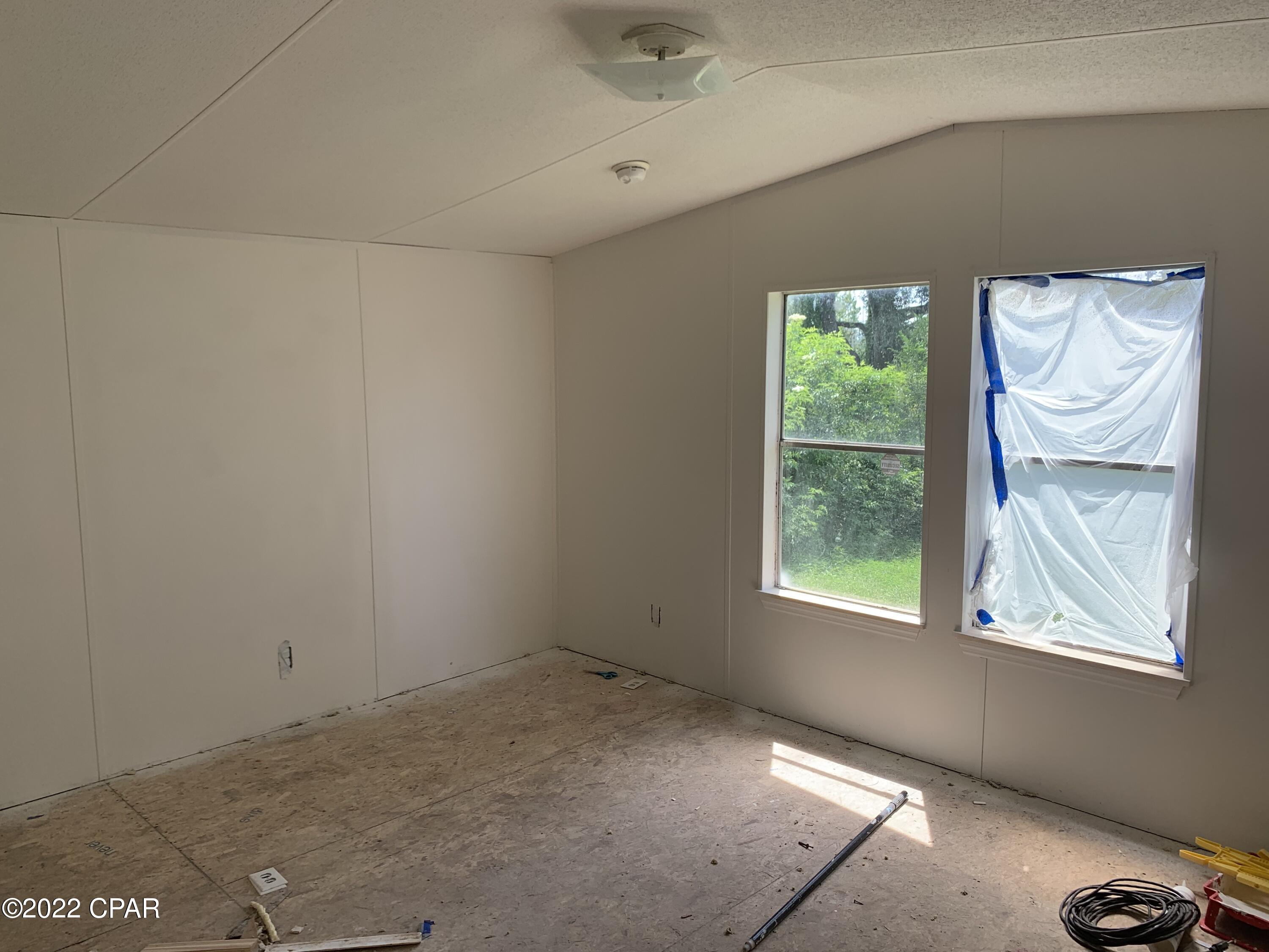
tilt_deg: -7.4
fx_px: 953
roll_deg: +0.3
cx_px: 634
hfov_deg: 67.3
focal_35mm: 26
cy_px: 476
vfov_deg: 53.1
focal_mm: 4.25
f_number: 1.8
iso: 25
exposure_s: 1/229
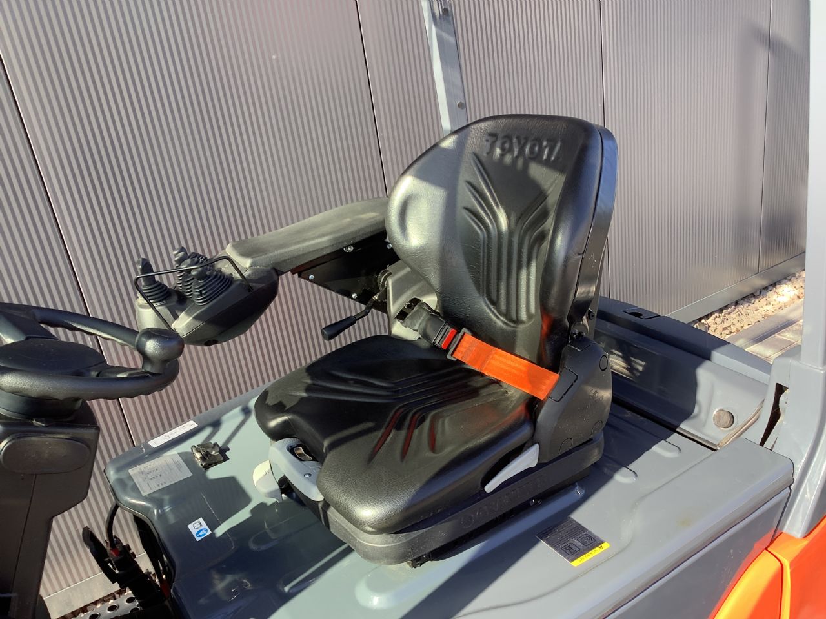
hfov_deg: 58.4
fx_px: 740
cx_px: 413
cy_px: 310
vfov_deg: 45.4
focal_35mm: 31
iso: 25
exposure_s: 1/120
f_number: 2.4
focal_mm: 3.3
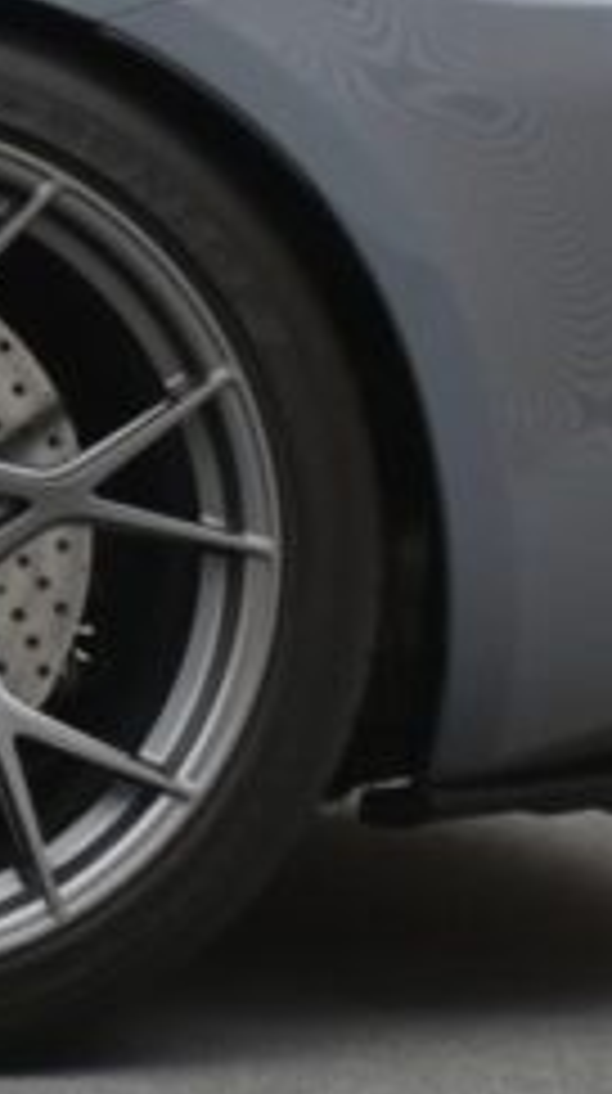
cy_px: -407
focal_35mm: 303
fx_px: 8770
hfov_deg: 3.7
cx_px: -2178
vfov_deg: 7.1
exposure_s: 1/40
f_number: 4.5
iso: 500
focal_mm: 27.5
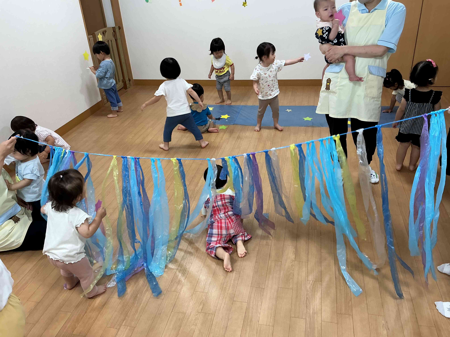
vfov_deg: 48.2
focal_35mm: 29
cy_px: 168
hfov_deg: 61.7
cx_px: 225
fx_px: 377
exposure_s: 1/60
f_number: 1.8
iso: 40
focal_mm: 3
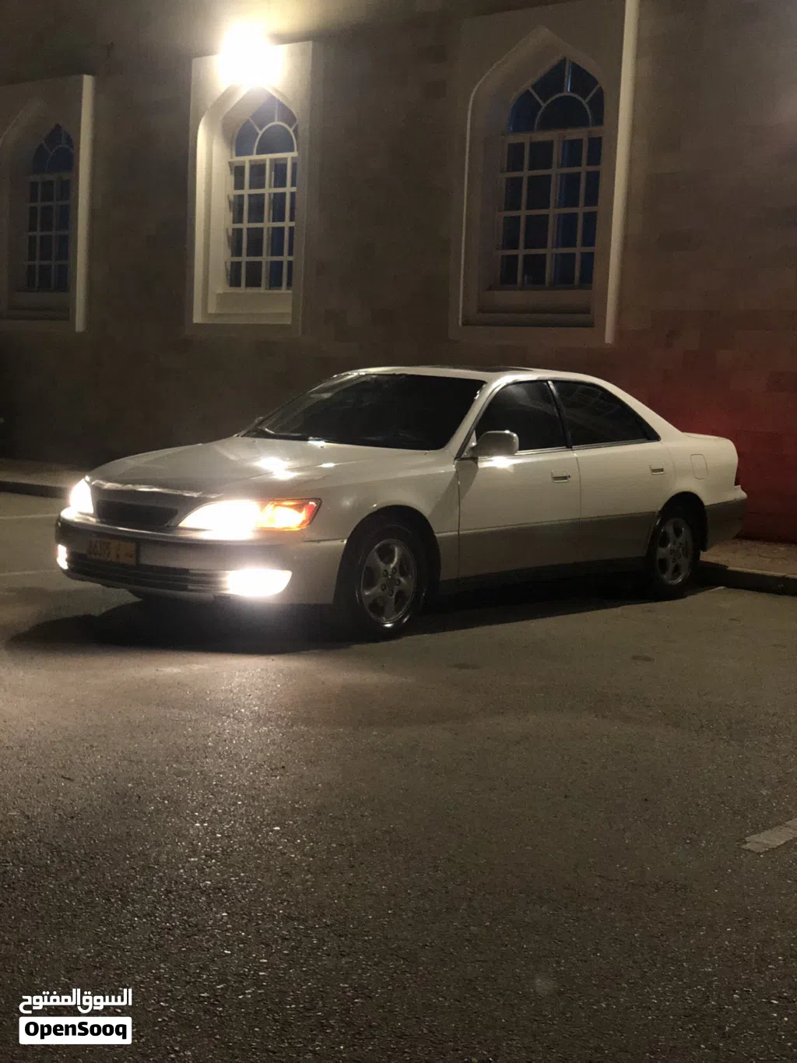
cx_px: 398
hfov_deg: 28.0
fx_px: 1596
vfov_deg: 36.8
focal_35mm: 52
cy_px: 532
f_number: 2.4
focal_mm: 6
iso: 250
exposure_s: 1/8
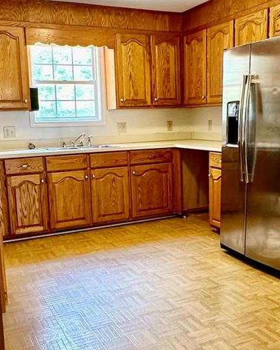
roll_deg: +1.2
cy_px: 183
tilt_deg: -8.6
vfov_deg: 45.8
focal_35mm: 40
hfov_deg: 37.3
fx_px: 414
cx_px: 143
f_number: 2.2
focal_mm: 2.22
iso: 200
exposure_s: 1/60
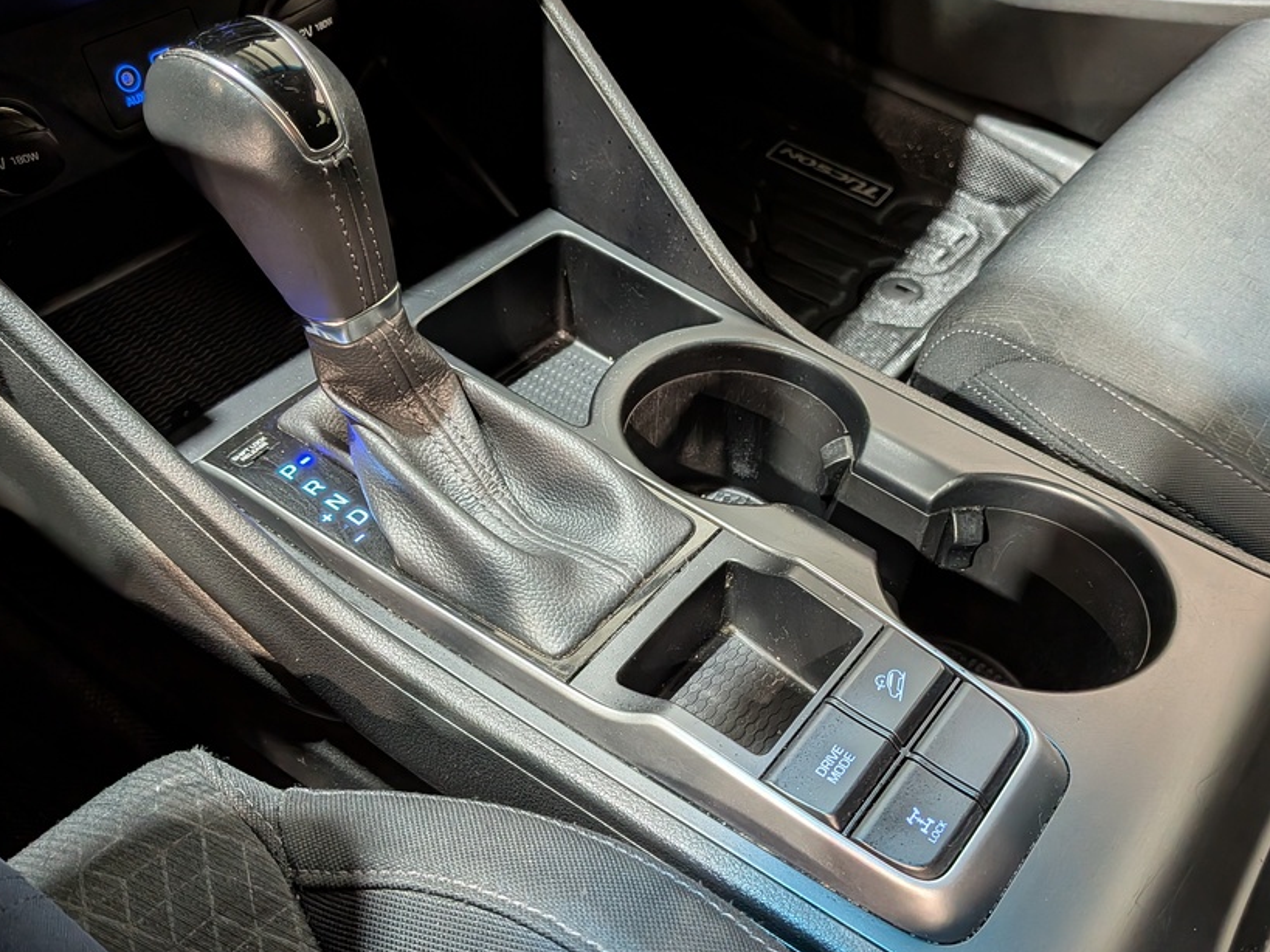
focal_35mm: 30
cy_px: 479
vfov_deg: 46.8
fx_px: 1100
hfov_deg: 59.9
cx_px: 676
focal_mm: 4.53
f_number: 1.7
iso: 106
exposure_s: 1/60
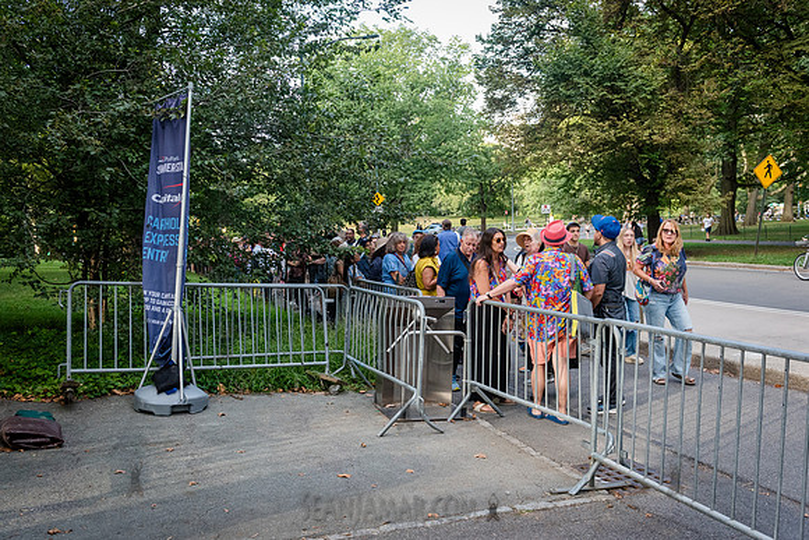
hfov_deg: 56.6
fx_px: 751
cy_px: 271
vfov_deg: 39.6
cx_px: 387
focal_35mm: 33
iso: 2000
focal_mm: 31
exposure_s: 1/1000
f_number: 4
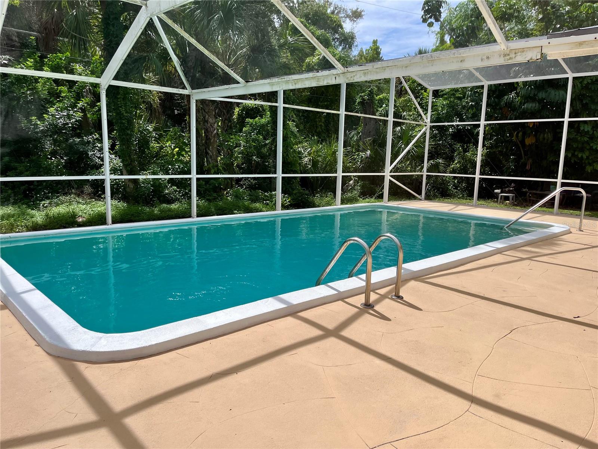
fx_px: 449
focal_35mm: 26
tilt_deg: -8.9
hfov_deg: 67.3
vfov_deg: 53.1
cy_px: 224
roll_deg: -1.7
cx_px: 299
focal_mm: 5.1
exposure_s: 1/4651
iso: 50
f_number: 1.6
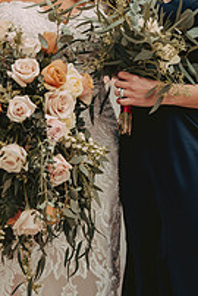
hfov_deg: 3.8
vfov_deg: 5.6
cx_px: 109
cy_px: 7
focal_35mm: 367
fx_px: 3022
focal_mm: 165
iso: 1250
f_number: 3.2
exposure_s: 1/3200
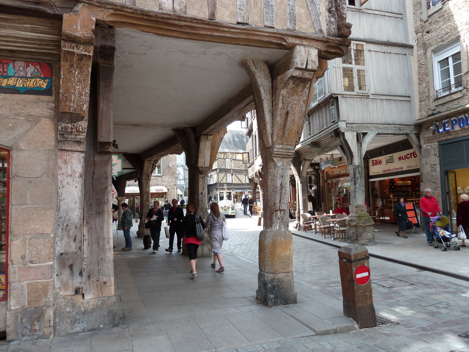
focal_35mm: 25
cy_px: 176
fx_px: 339
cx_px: 234
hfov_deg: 69.4
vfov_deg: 54.9
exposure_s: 1/100
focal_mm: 4.1
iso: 80
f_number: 3.3
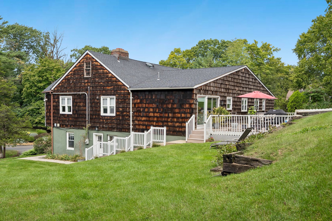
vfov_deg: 37.9
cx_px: 166
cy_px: 110
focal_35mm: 35
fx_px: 323
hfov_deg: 54.4
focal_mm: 35
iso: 250
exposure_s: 1/200
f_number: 8
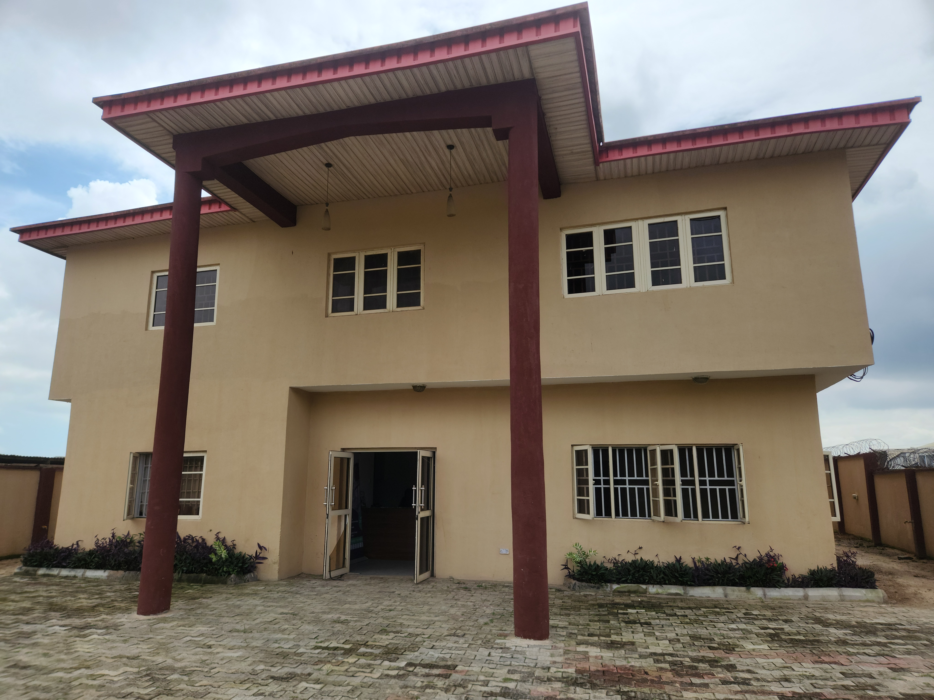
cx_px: 467
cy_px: 350
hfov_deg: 73.9
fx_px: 621
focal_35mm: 23
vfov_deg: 58.9
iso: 20
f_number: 1.8
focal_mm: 5.4
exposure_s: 1/1265
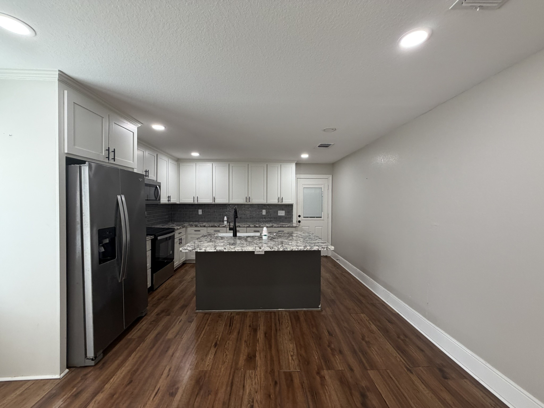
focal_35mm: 14
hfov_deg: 102.1
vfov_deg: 85.7
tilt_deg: -0.8
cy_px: 204
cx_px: 272
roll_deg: +0.3
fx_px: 220
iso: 250
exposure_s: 1/120
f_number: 2.2
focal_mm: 2.22
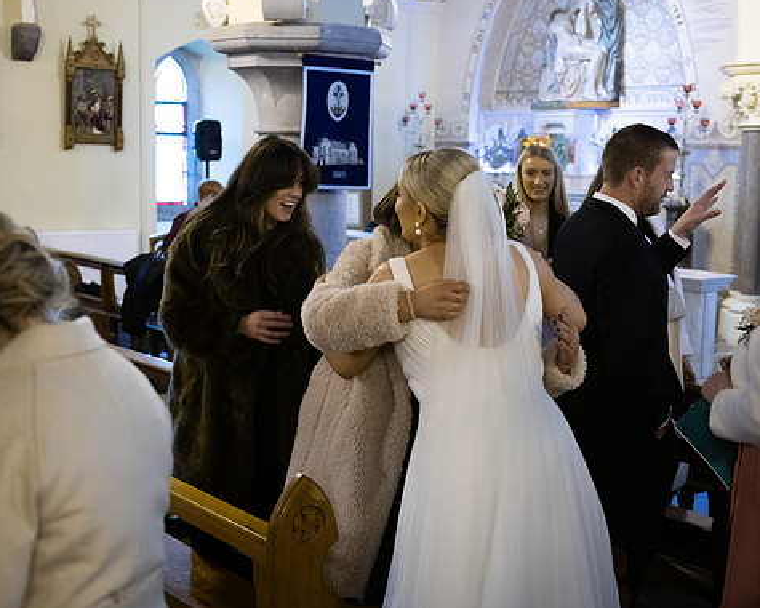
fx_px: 1237
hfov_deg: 34.2
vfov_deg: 27.6
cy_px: 302
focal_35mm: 55
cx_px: 382
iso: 1250
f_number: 3.5
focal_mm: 48
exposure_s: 1/160
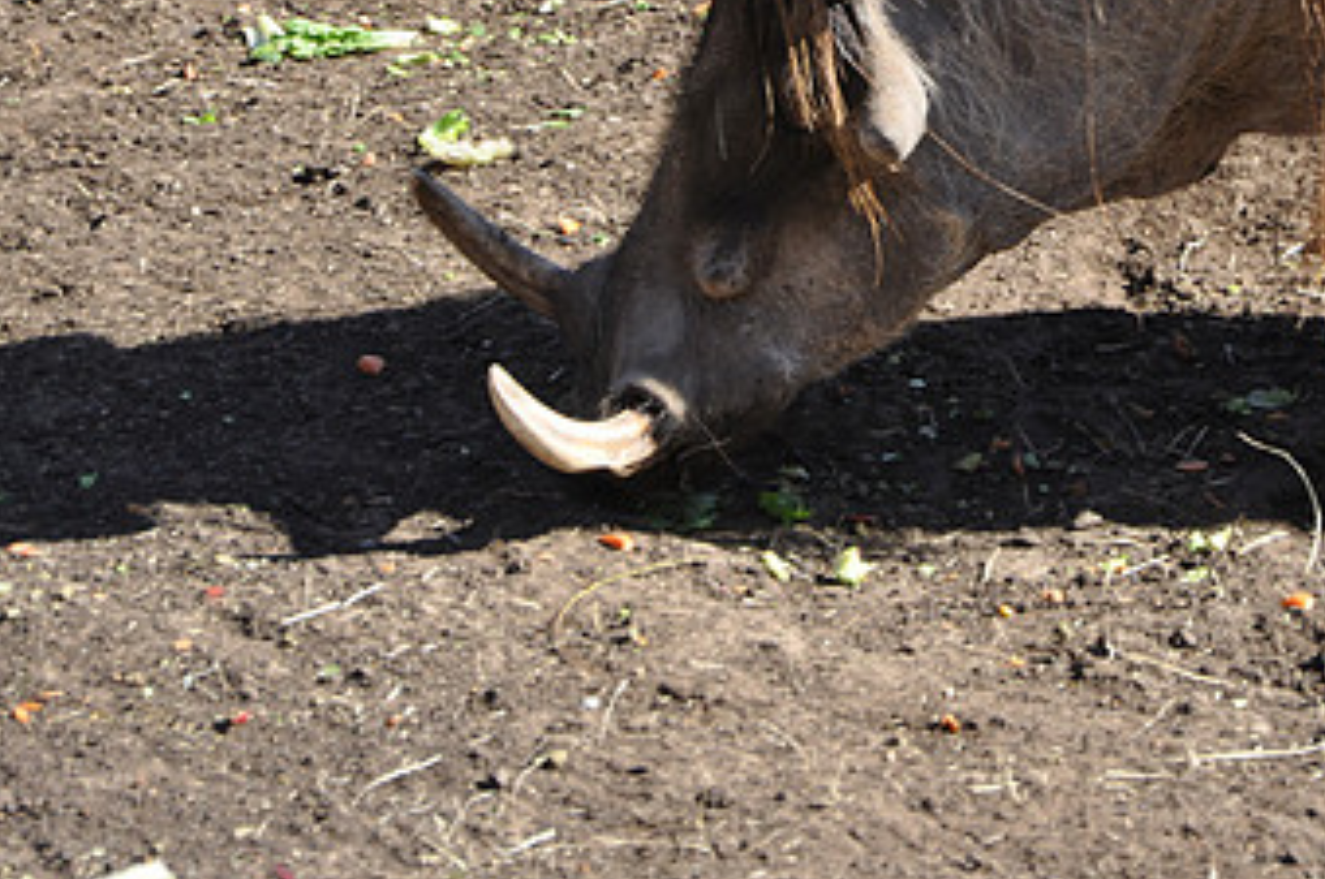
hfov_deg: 7.6
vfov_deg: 5.1
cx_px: 879
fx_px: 9918
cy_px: 131
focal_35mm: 270
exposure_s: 1/125
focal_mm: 105
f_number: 5.6
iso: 280
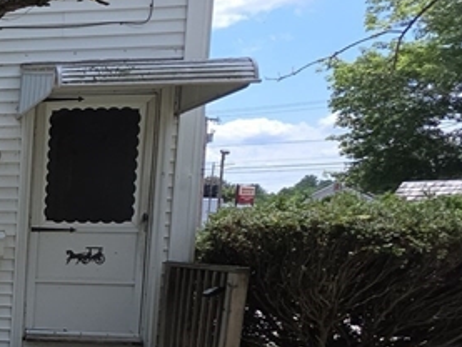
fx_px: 641
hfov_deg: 25.8
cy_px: 304
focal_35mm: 48
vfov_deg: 29.2
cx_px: -275
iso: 20
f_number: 1.9
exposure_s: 1/726
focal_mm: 2.2
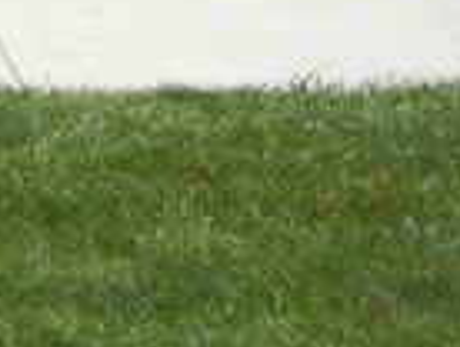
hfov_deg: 10.7
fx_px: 2183
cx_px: -545
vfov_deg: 8.9
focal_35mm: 164
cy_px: -177
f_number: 7.2
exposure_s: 1/454
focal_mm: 6.2
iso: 160
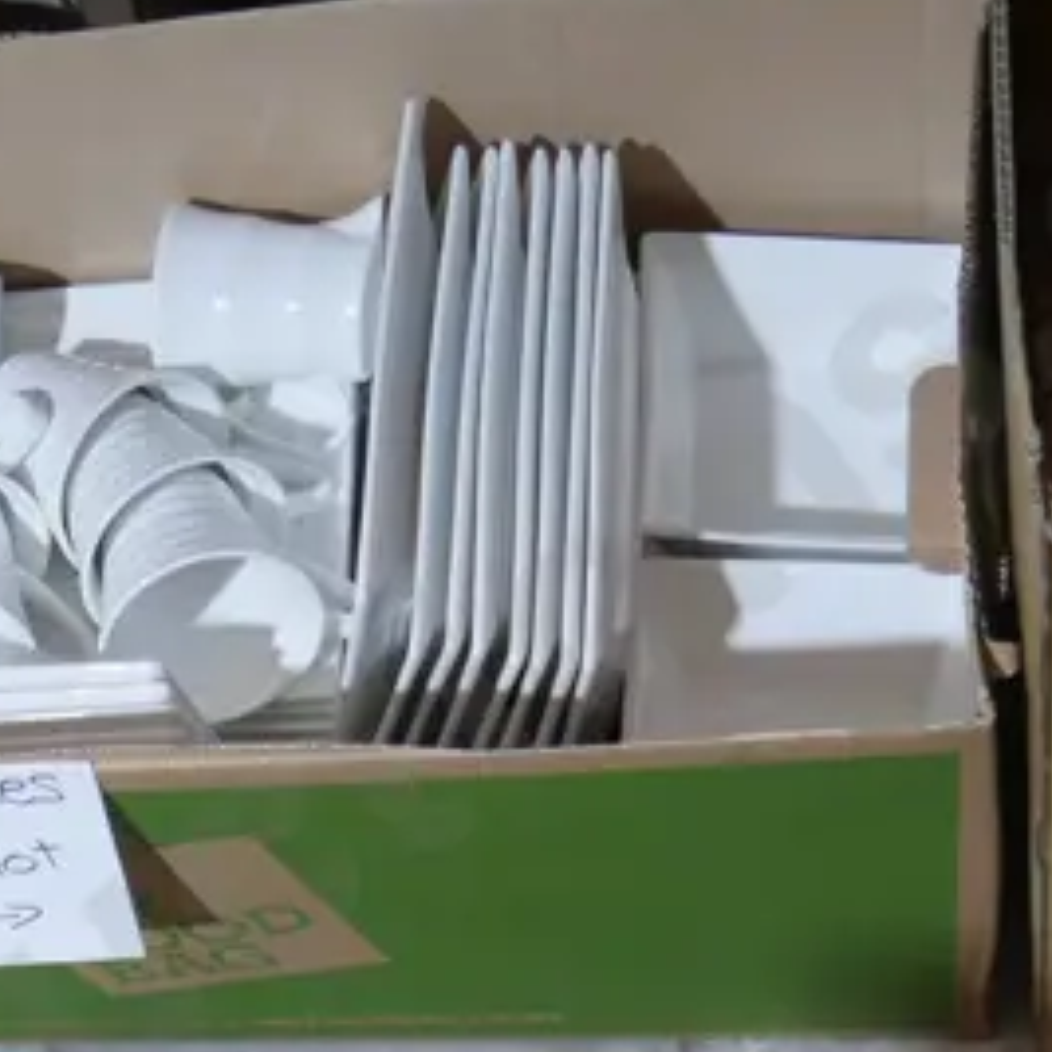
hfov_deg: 18.0
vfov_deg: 18.0
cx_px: 130
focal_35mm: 95
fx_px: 3266
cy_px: 969
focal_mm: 14
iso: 640
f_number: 3.5
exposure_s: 1/60
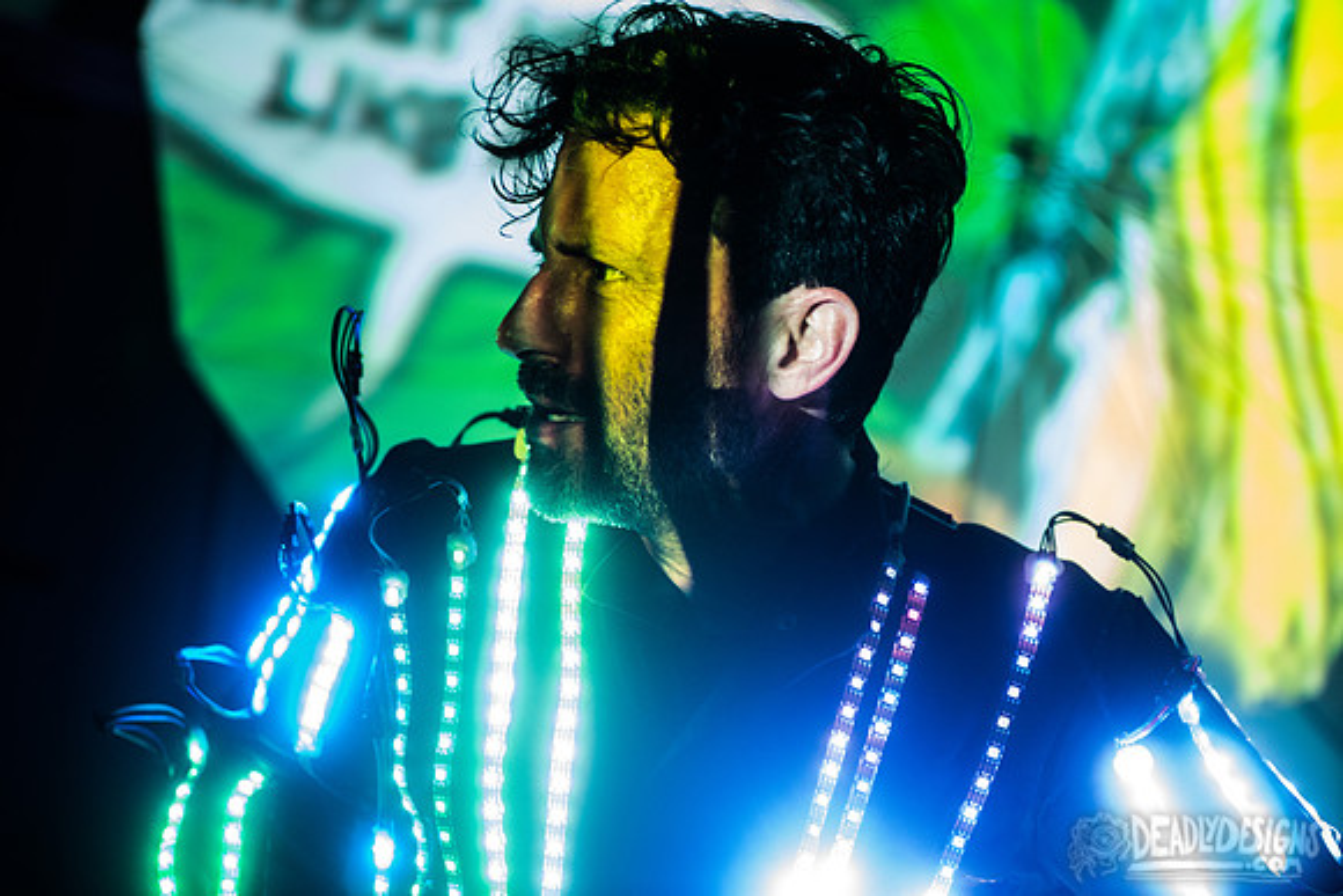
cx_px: 672
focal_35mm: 80
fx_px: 2985
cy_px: 448
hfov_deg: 25.4
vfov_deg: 17.1
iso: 3200
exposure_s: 1/50
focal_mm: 80
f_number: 3.2
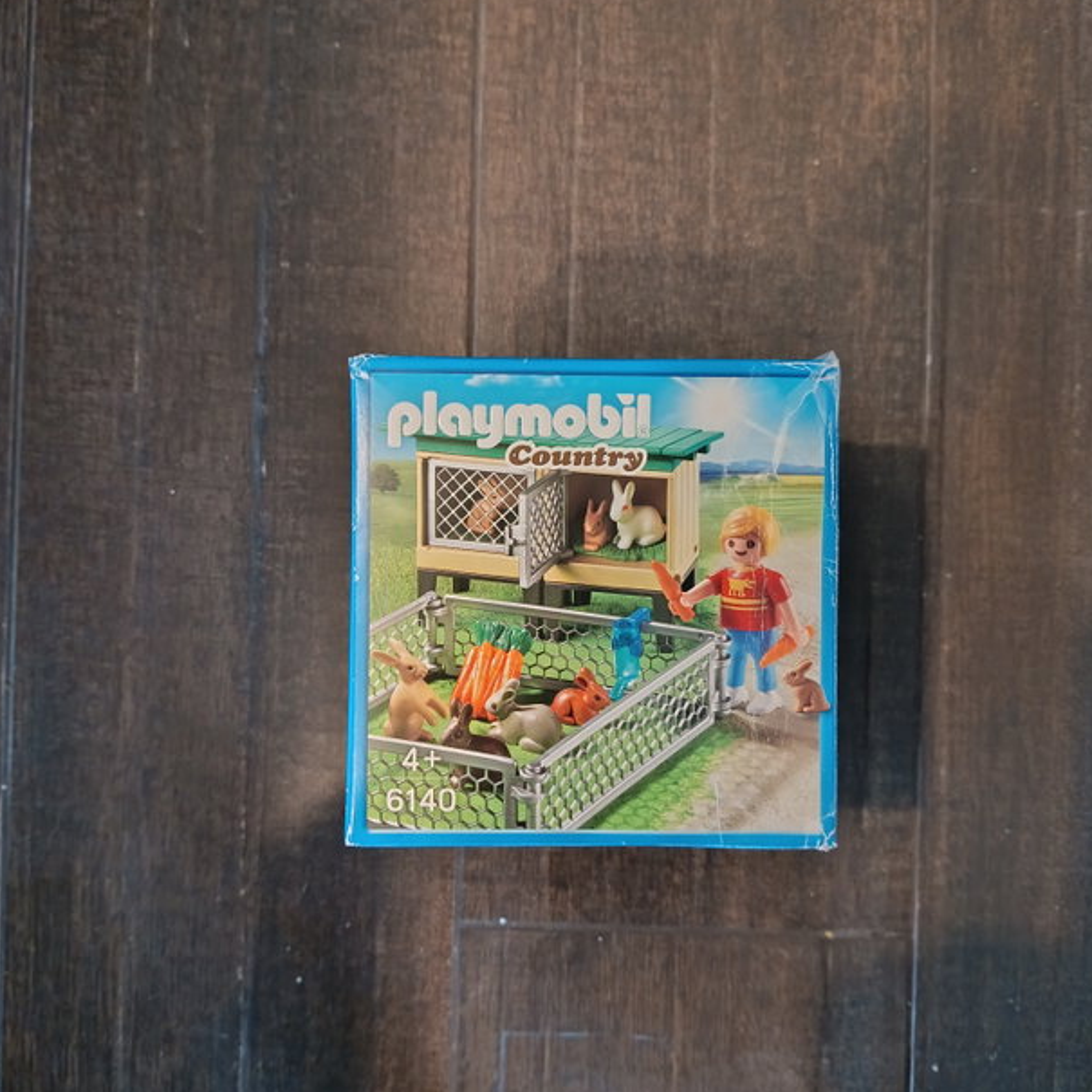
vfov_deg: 55.6
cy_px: 562
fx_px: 1035
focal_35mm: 29
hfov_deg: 55.6
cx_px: 547
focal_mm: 5.27
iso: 2500
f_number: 1.7
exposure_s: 1/16.7
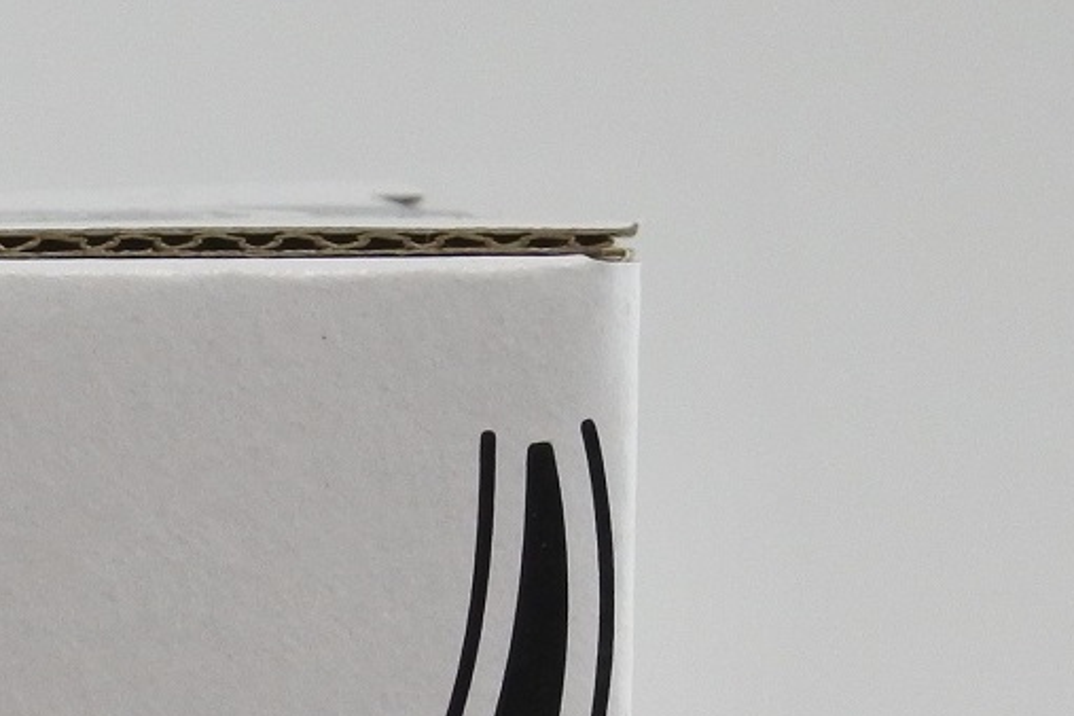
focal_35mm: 290
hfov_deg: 7.0
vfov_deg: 4.7
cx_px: -595
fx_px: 8651
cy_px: 1196
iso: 640
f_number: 5.6
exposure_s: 1/125
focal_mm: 28.2
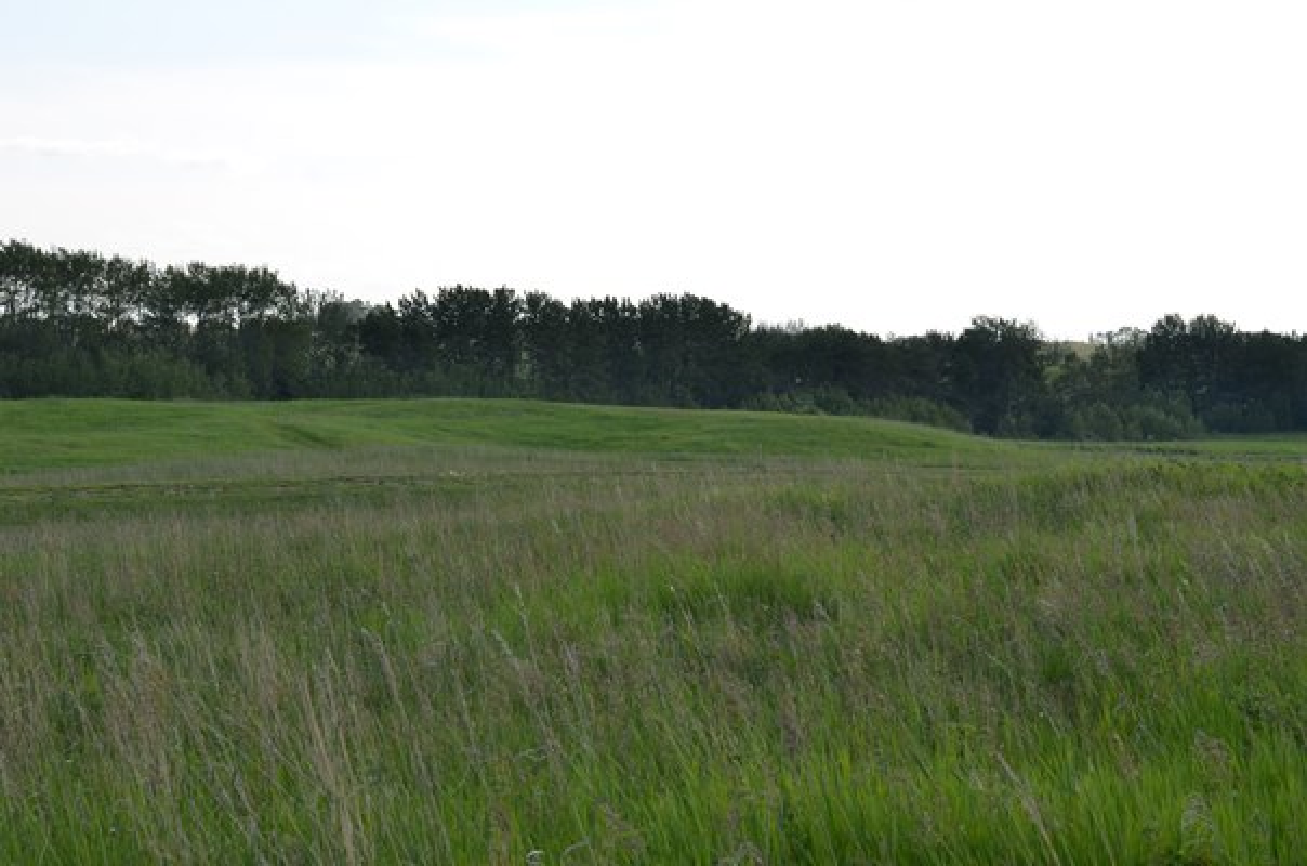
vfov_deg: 18.1
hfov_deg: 27.0
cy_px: 433
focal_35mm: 75
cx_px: 654
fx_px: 2717
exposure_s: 1/250
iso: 110
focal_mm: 50
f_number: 8
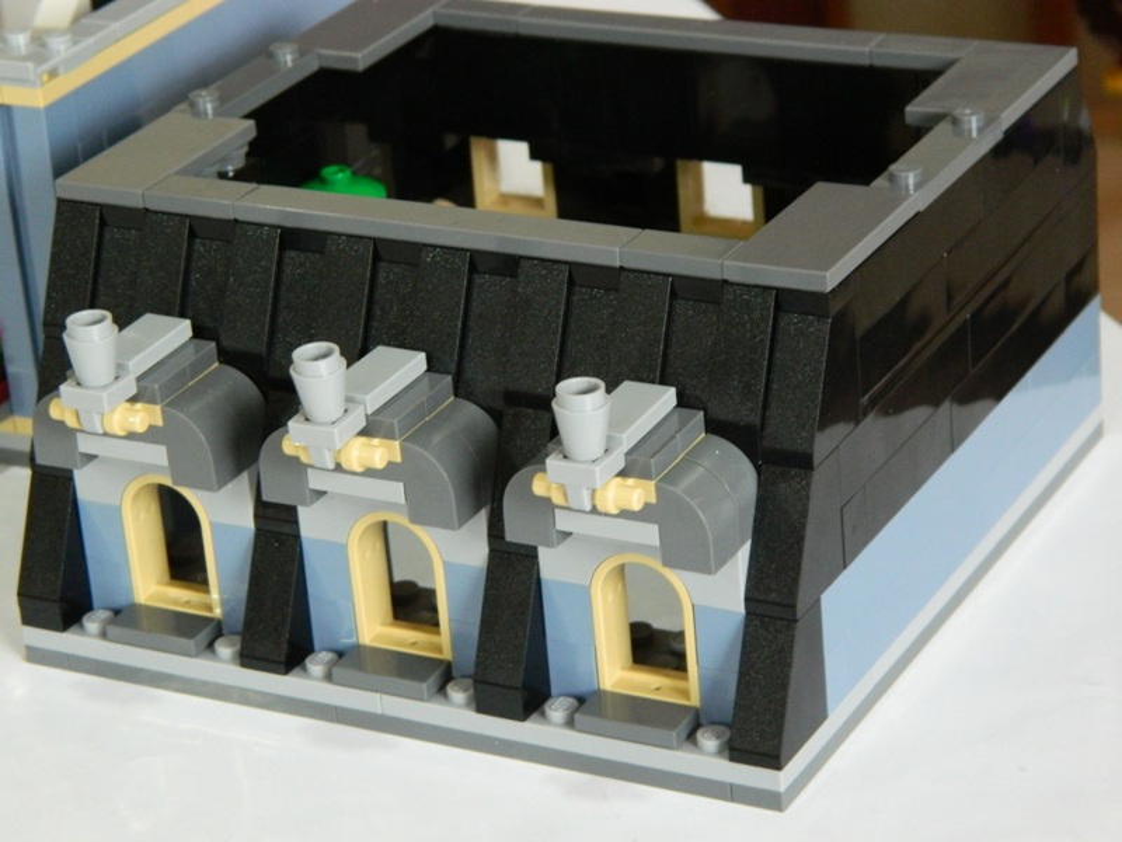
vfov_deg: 14.4
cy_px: 421
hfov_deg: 19.1
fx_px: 3339
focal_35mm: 103
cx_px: 561
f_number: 4.5
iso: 400
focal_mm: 18.6
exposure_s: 1/20
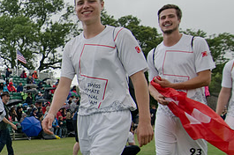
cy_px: 102
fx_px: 234
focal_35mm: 36
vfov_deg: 36.4
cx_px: 47
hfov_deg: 49.9
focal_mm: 11
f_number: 4.5
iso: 500
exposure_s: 1/1250
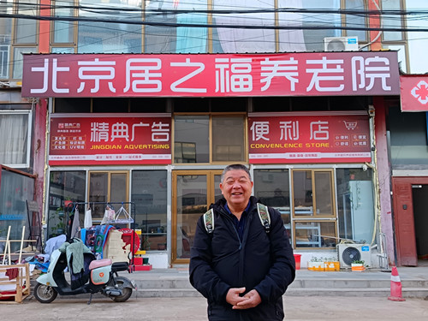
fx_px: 482
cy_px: 160
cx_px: 214
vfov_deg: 36.8
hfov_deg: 47.9
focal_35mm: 39
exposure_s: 1/100
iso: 215
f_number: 1.75
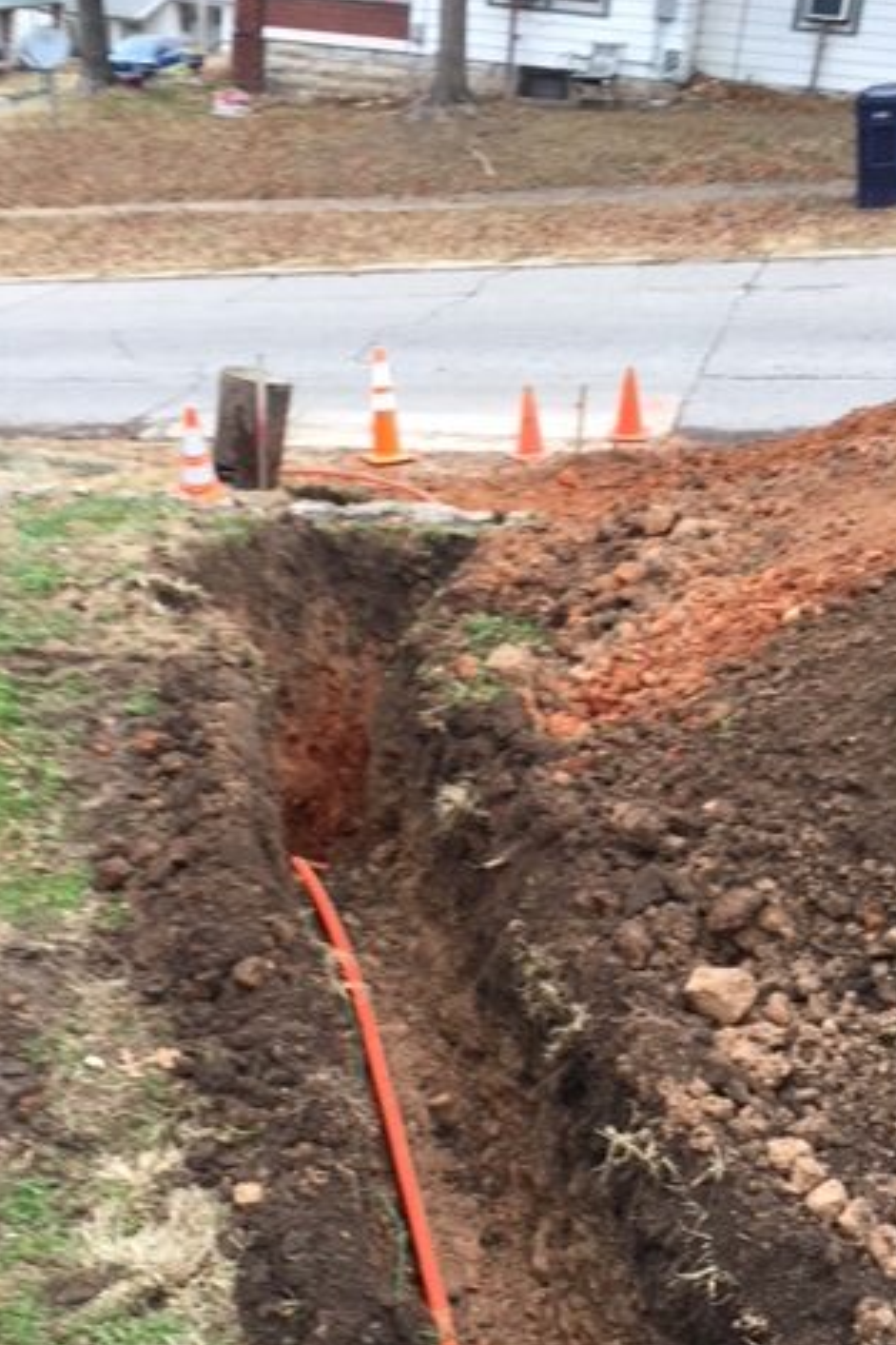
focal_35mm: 41
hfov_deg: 32.6
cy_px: 851
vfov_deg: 46.9
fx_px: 1531
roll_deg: -2.6
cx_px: 385
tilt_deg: -29.8
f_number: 2.2
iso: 32
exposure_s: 1/60
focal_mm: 4.15
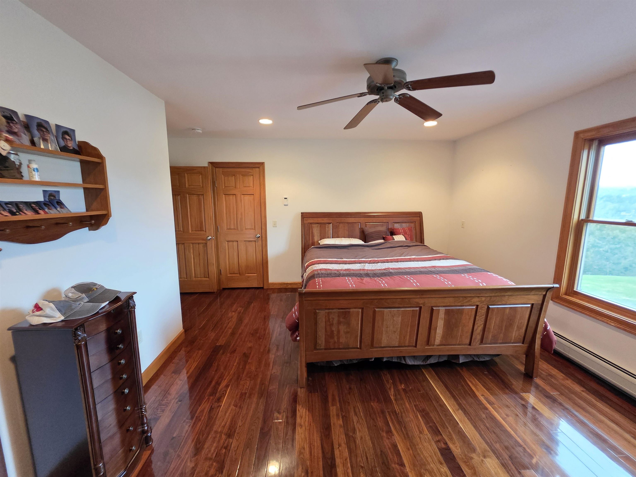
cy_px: 238
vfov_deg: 89.9
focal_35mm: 13
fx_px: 239
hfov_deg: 106.2
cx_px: 318
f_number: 1.9
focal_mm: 2.2
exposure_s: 1/60
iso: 1250
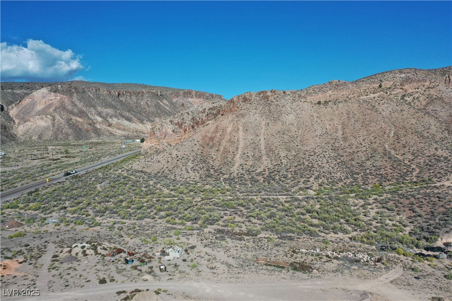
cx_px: 226
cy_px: 150
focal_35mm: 28
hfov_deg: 65.5
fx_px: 352
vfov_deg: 46.4
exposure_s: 1/2500
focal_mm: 10.26
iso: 100
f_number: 2.8
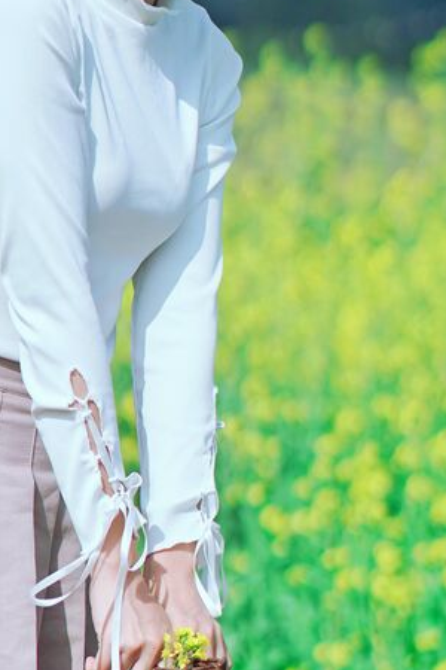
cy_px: 458
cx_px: 104
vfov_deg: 6.1
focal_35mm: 340
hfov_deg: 4.0
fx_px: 6318
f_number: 2
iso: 100
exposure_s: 1/8000
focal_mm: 85
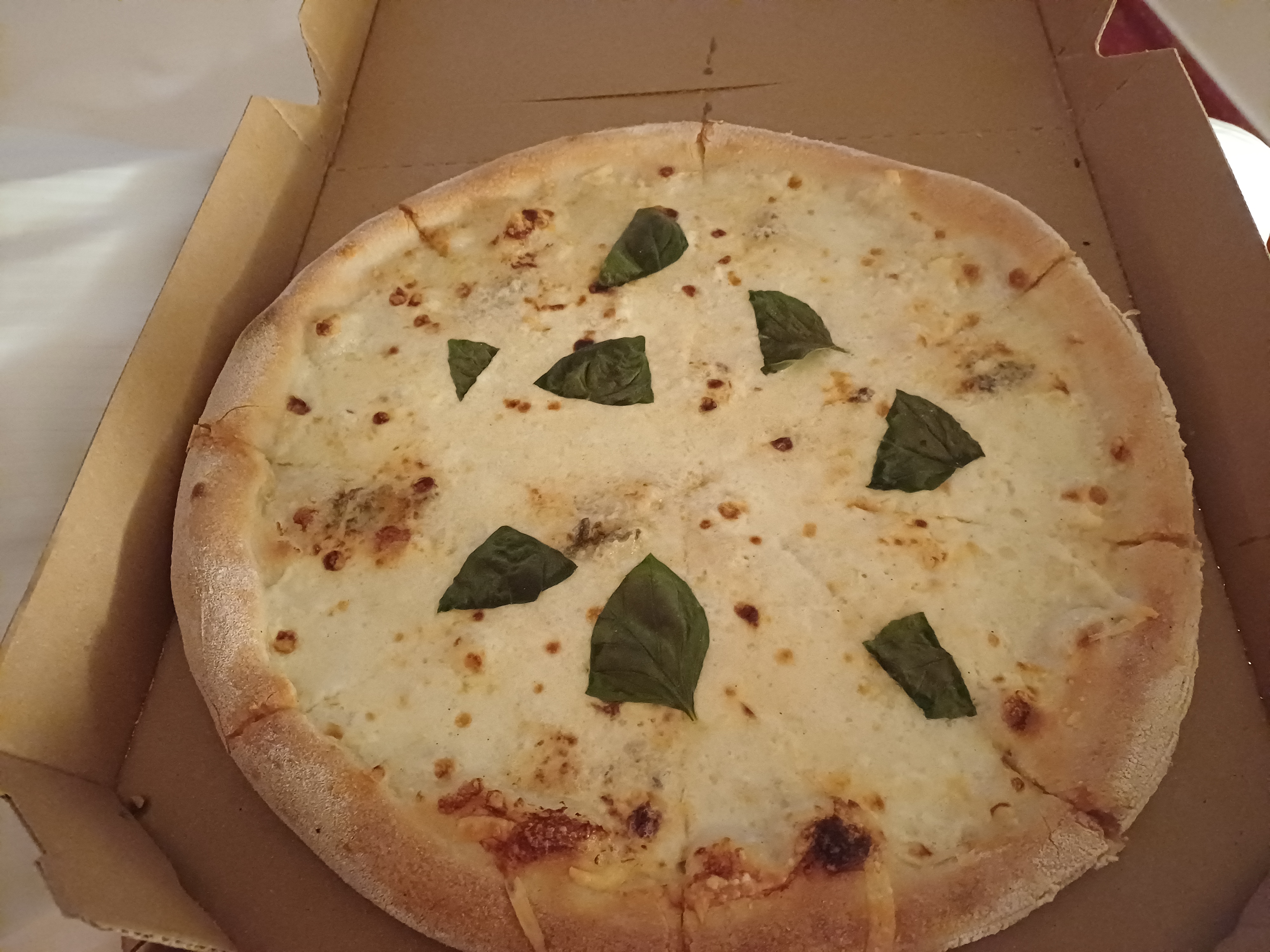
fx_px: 917
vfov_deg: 54.9
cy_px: 476
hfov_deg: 69.4
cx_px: 635
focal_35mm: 25
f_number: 1.8
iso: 1600
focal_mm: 4.65
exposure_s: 1/20
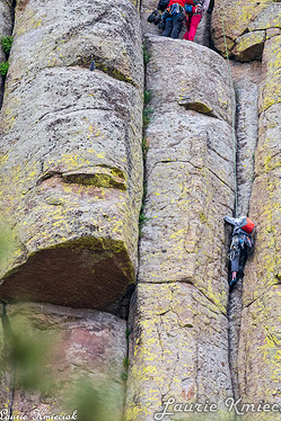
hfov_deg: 1.5
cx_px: 149
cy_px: 171
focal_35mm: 903
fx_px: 10582
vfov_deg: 2.3
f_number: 7.1
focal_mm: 500
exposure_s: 1/1600
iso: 1800
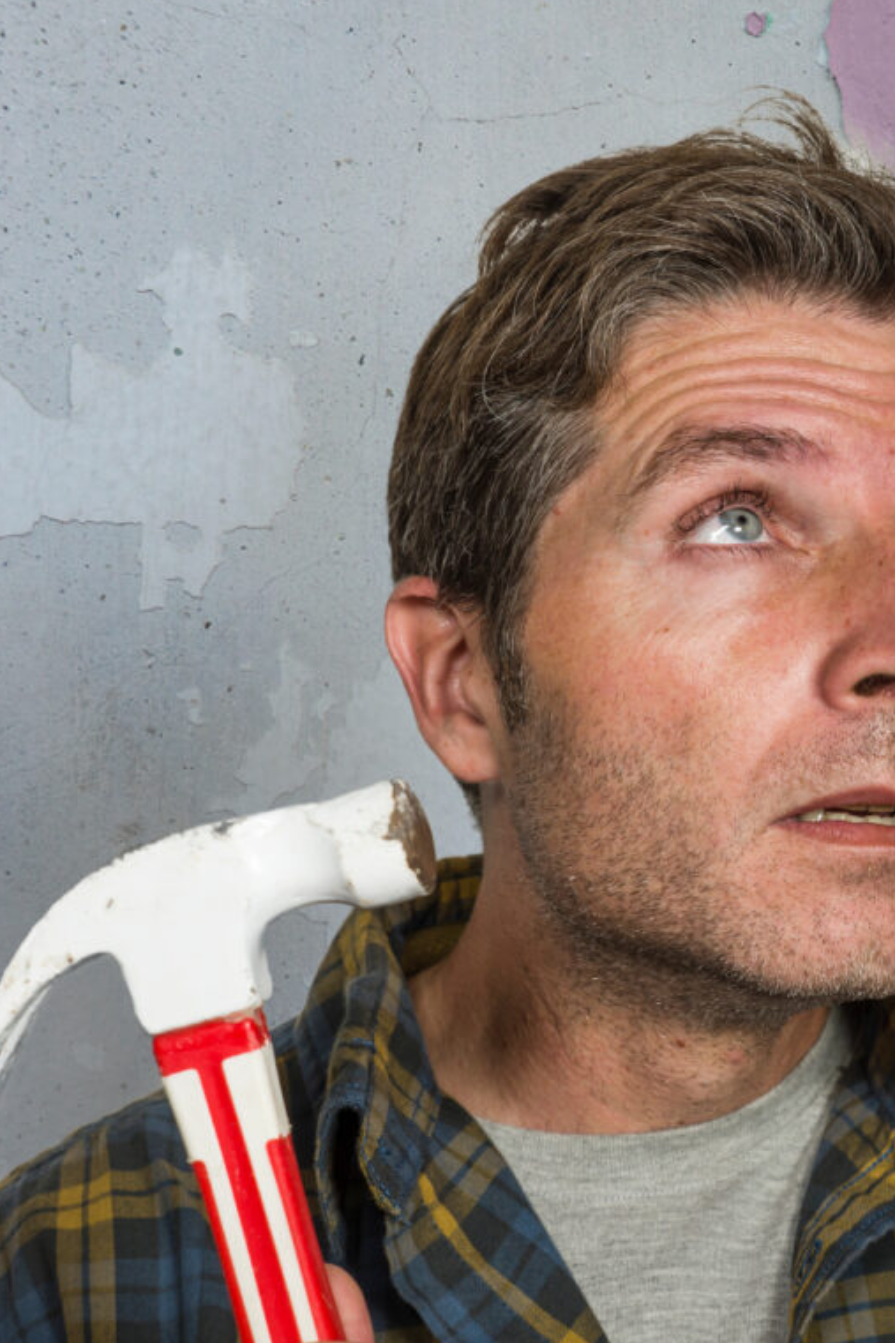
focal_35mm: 70
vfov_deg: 28.8
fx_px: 2611
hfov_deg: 19.2
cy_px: 671
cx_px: 756
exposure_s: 1/320
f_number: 4.5
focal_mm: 25
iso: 200
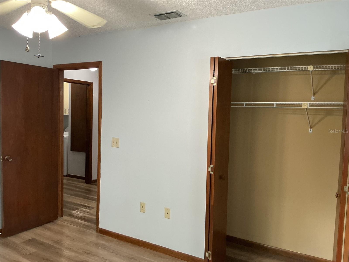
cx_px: 174
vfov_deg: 48.2
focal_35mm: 29
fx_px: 292
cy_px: 131
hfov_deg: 61.7
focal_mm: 3
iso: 125
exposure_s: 1/60
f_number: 1.8
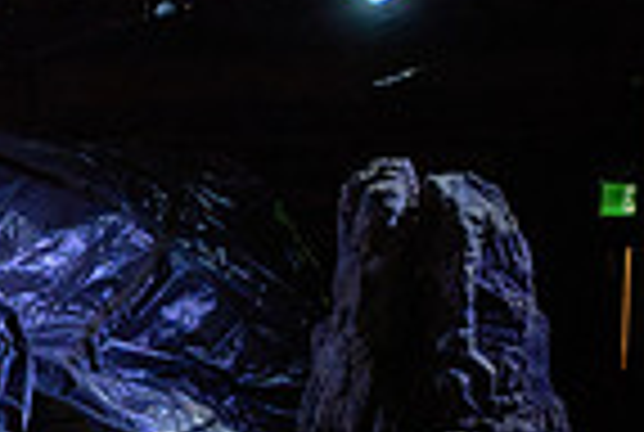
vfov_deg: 10.6
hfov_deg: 14.3
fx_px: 2295
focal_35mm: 128
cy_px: 456
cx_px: -482
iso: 1250
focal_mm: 24
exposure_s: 1/50
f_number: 1.4
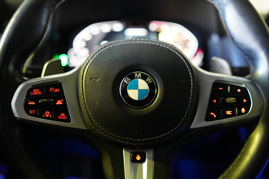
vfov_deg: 37.9
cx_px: 134
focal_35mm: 35
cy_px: 90
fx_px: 262
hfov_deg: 54.4
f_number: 2
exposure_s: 1/60
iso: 10000
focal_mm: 35
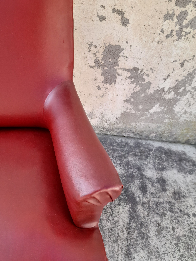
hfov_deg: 54.9
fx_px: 189
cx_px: 98
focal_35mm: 25
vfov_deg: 69.4
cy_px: 130
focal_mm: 4.6
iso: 20
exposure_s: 1/126
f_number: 2
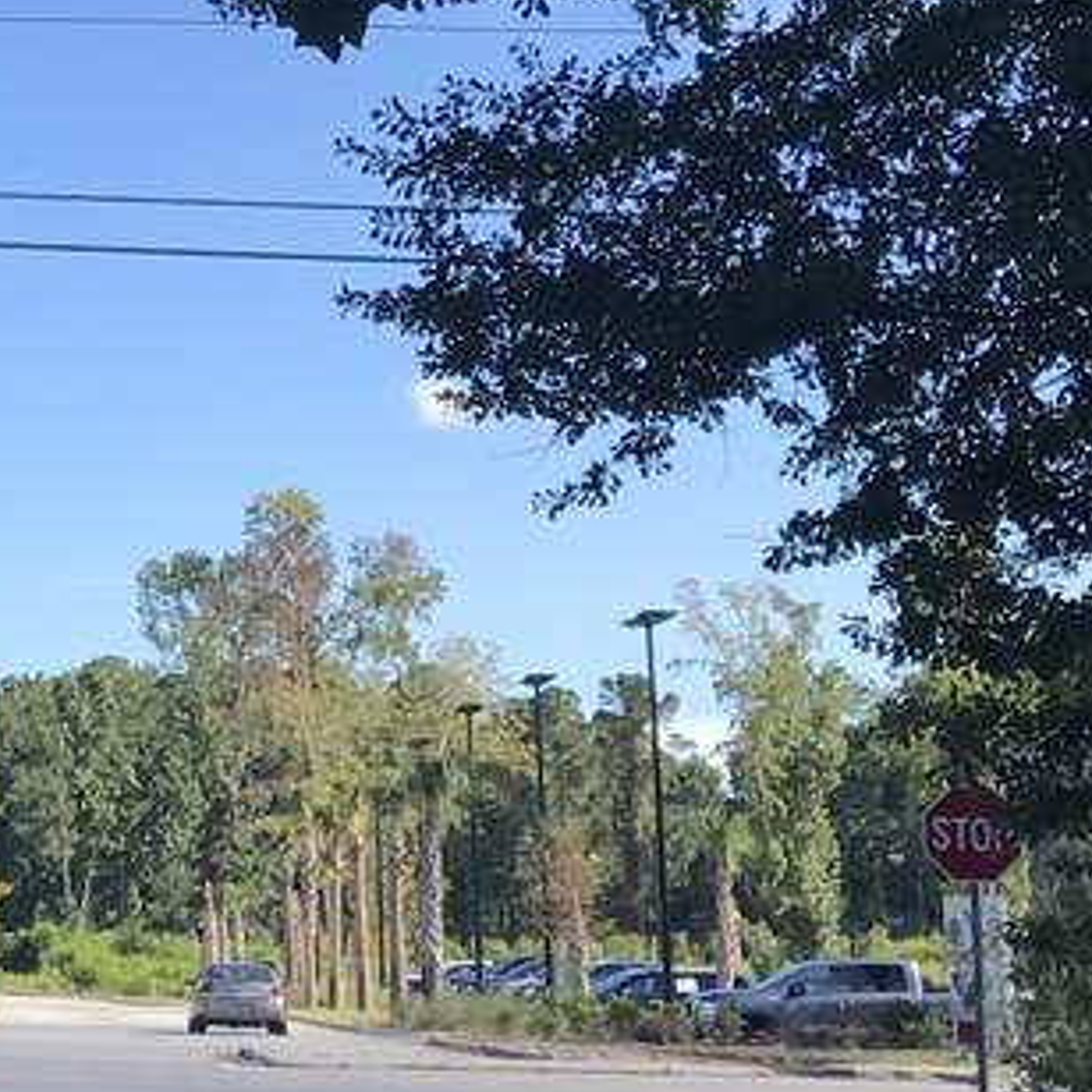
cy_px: 234
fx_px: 3676
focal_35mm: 103
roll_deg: -1.1
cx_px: -667
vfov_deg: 16.8
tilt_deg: +9.4
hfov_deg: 15.3
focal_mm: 3.99
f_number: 1.8
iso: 20
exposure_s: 1/1140
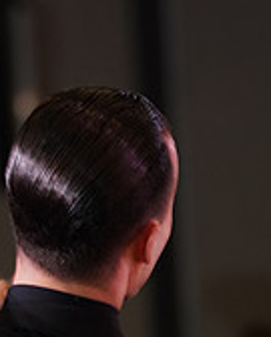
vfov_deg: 3.0
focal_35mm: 647
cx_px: 117
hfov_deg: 2.4
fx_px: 6469
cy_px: 524
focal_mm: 200
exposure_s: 1/160
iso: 1600
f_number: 5
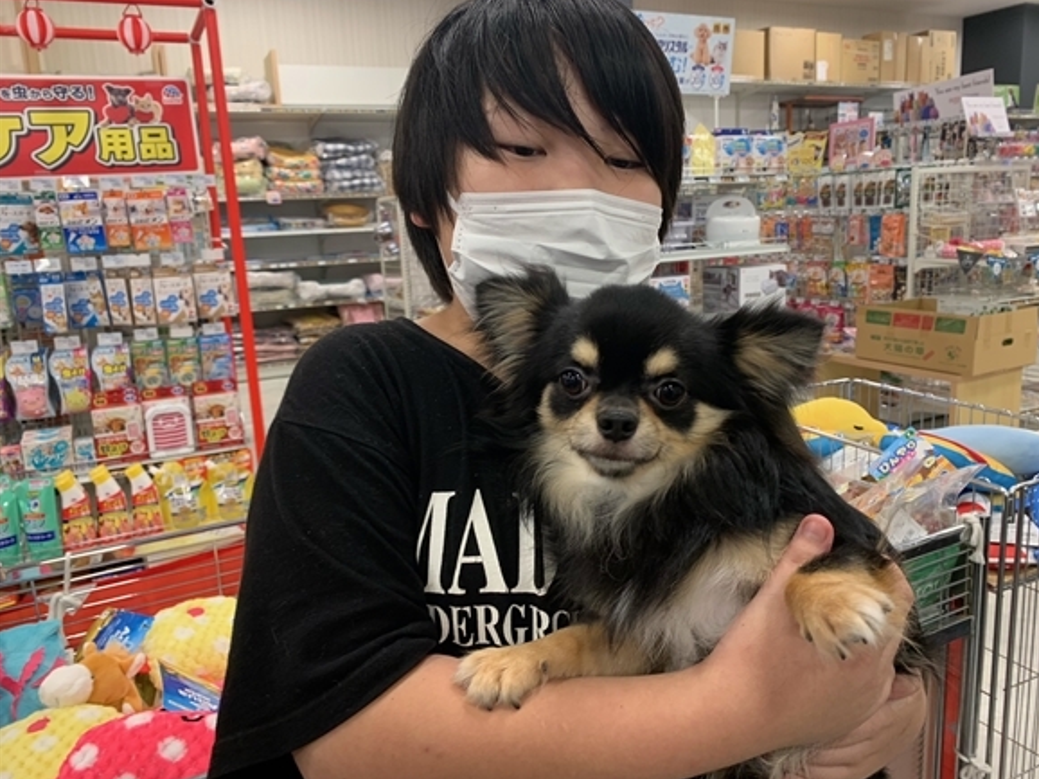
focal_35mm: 27
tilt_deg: -11.0
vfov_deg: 51.3
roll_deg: +2.6
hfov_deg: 65.3
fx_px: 810
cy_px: 381
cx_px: 537
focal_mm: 4.25
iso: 64
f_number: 1.8
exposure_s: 1/50
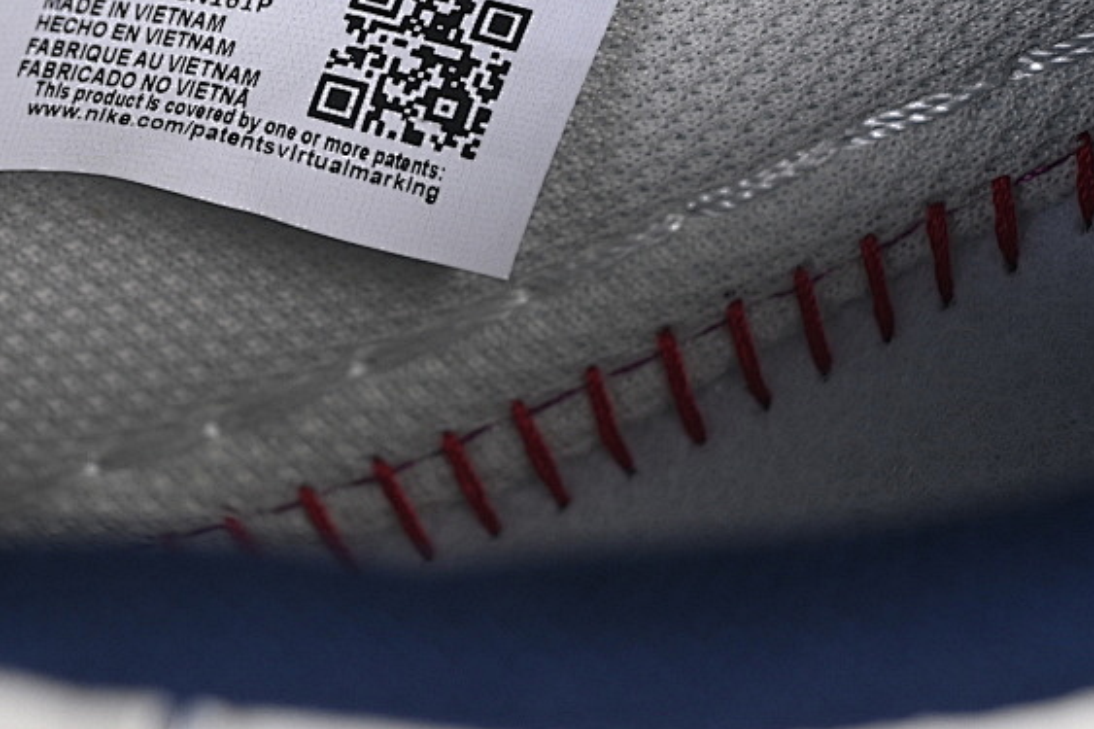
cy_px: 156
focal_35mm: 144
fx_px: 4374
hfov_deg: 14.2
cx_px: 350
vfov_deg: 9.5
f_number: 7.1
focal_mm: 50
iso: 160
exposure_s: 1/80
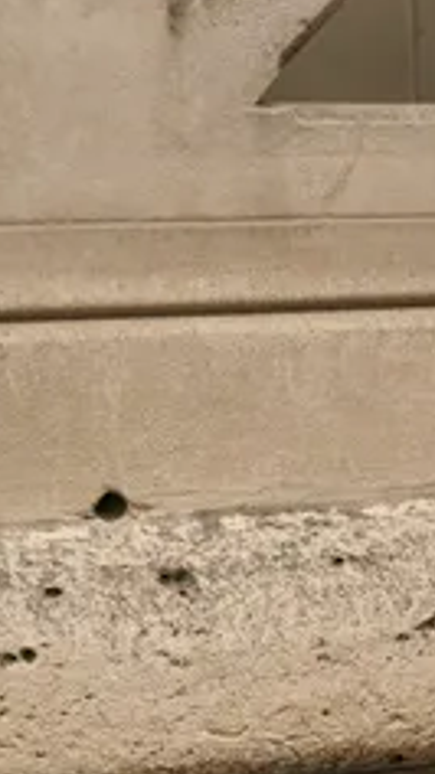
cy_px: 1336
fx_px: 3431
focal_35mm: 167
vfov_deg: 12.0
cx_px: 1109
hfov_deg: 6.8
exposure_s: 1/500
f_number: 3.2
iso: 400
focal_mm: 35
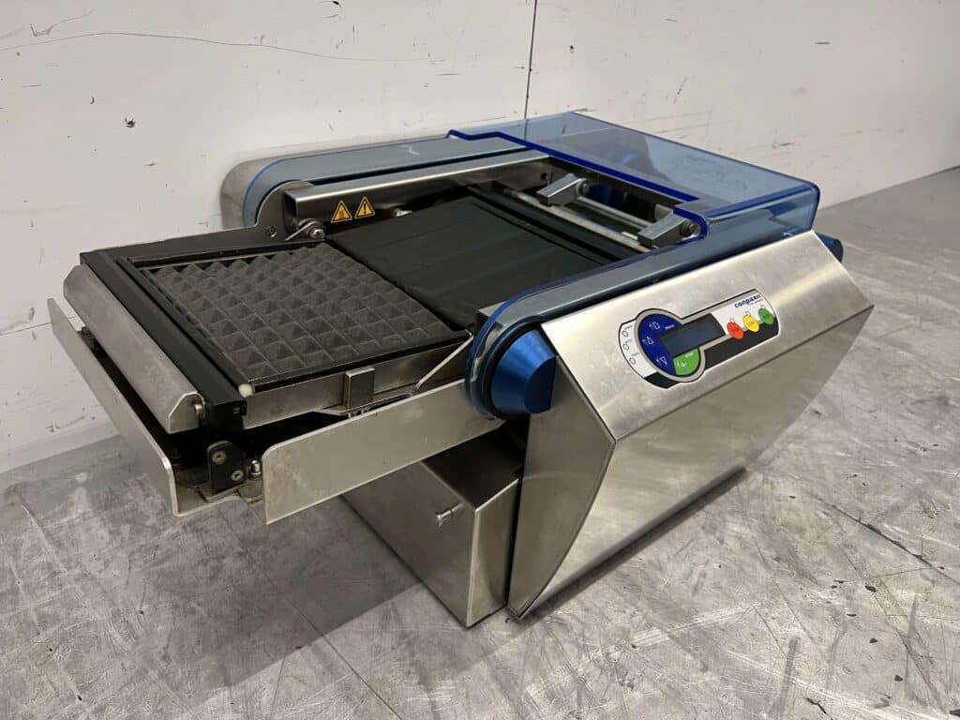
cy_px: 360
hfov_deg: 67.3
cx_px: 480
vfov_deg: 53.1
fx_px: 721
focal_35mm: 26
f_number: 1.5
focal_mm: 5.7
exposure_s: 1/50
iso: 200
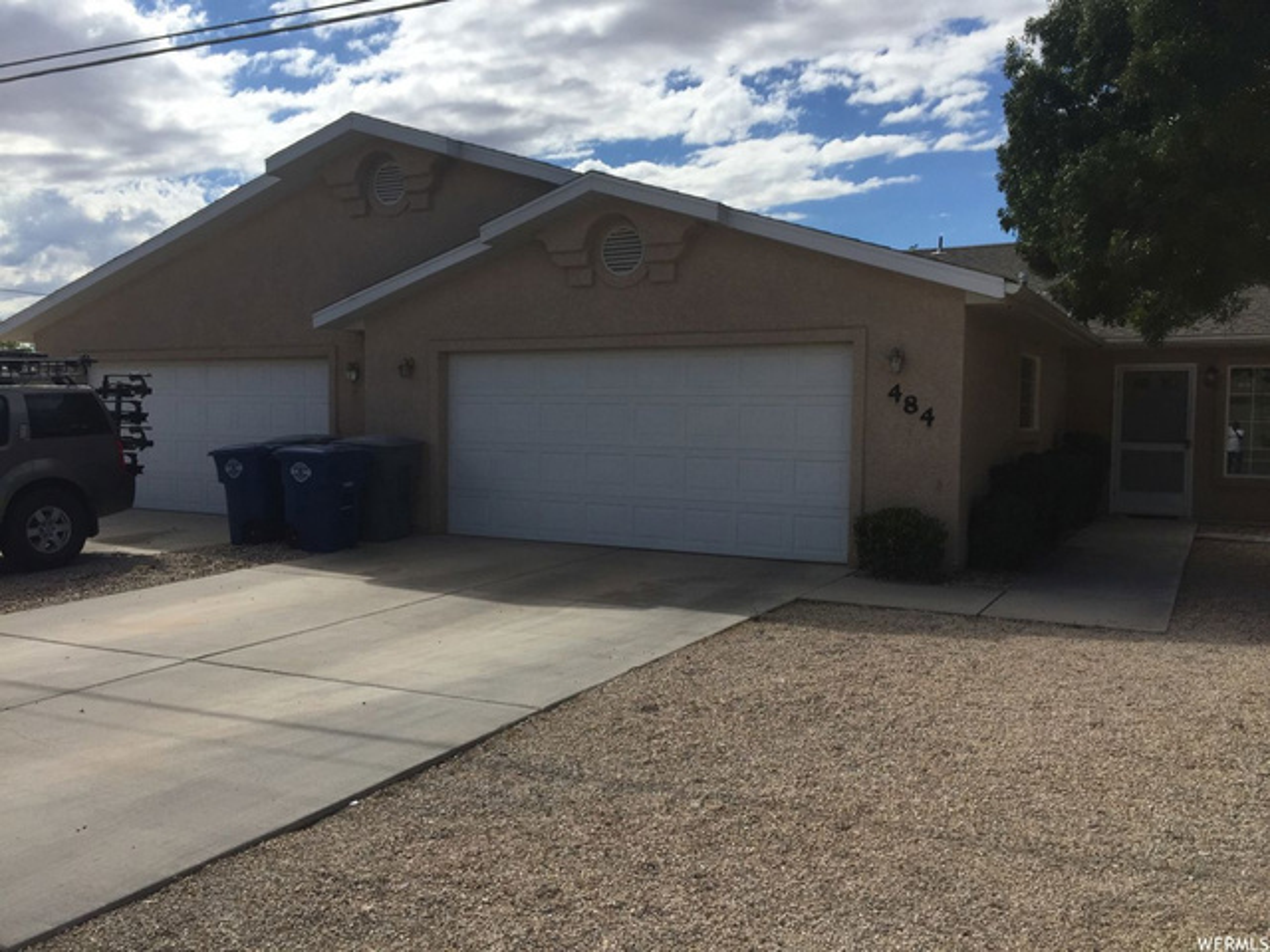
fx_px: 1064
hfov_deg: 61.7
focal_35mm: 29
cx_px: 635
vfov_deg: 48.2
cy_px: 476
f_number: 2.2
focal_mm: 4.15
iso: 32
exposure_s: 1/3968
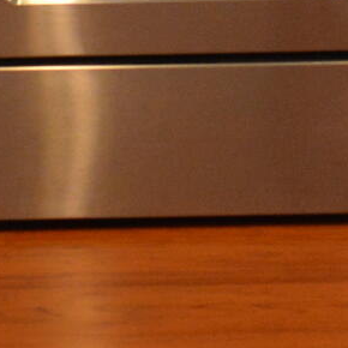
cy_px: -457
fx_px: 2696
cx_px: 346
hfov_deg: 7.4
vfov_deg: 7.0
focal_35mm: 237
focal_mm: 18
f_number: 3.5
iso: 800
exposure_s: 1/50
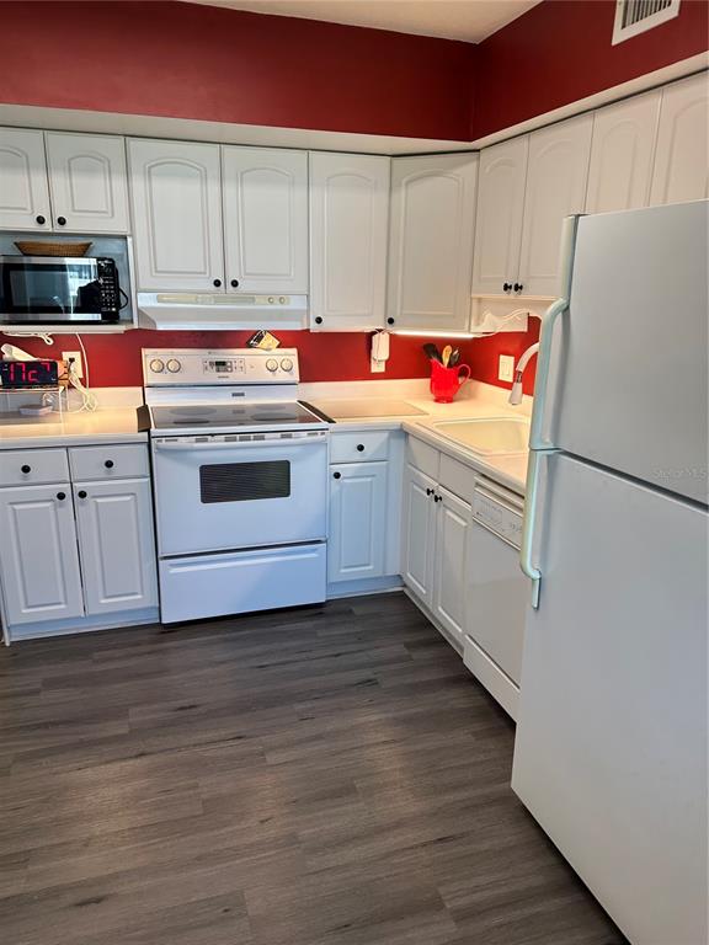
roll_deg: -1.9
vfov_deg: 71.6
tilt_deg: -15.5
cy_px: 472
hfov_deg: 56.8
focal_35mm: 24
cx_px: 354
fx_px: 655
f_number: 1.78
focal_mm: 6.86
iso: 100
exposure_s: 1/120
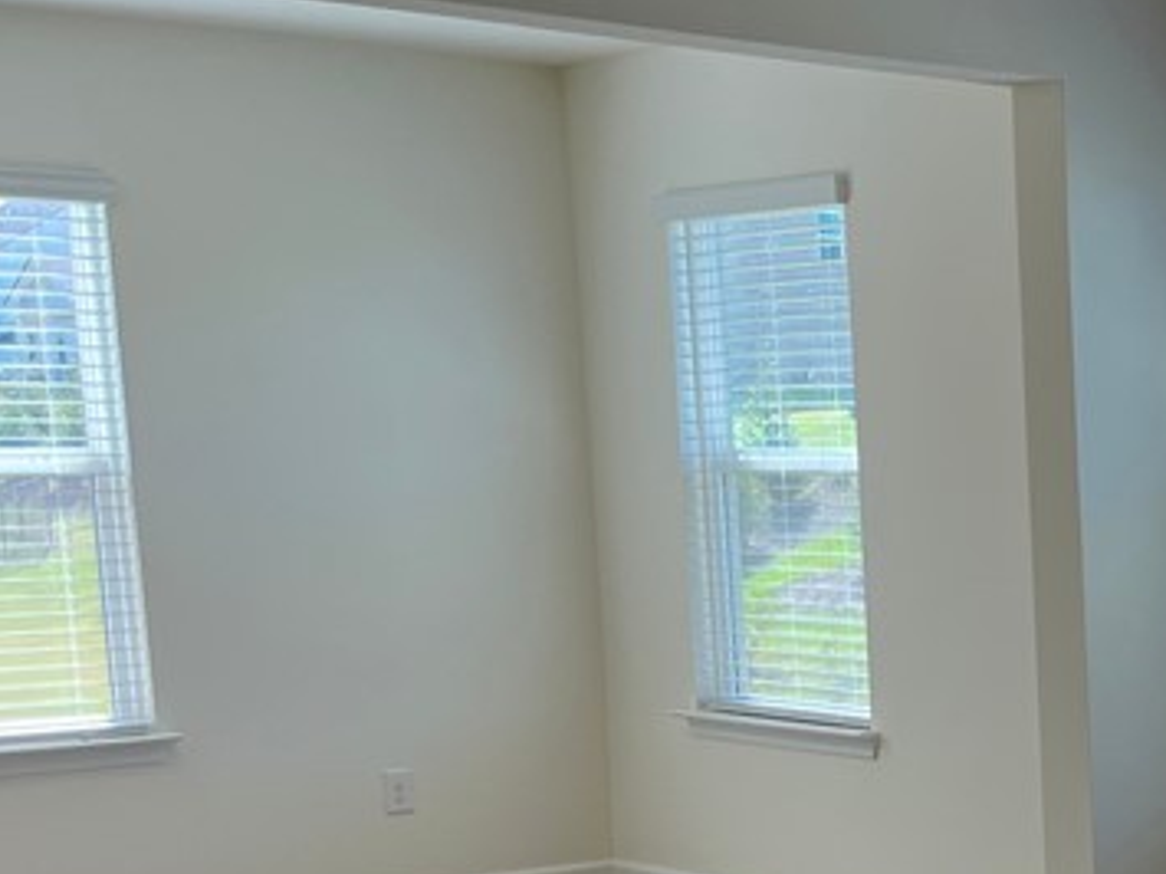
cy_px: 861
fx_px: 2525
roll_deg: -0.1
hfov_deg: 23.1
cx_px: 1517
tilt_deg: -10.4
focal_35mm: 75
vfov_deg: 19.1
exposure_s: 1/200
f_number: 1.6
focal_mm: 5.1
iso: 40
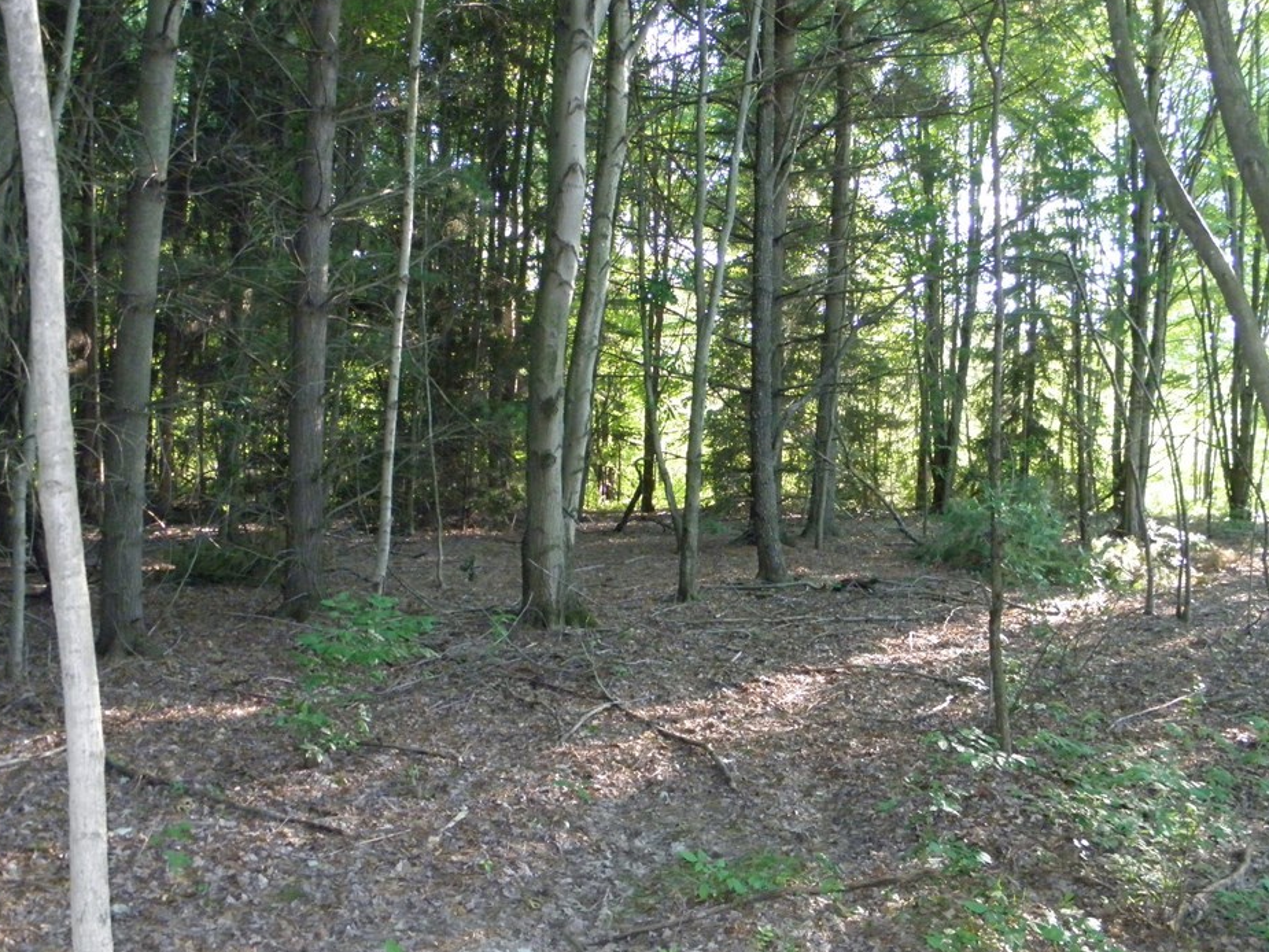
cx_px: 641
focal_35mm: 31
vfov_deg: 45.4
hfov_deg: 58.3
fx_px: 1137
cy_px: 501
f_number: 3.5
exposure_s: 1/30
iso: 500
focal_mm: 5
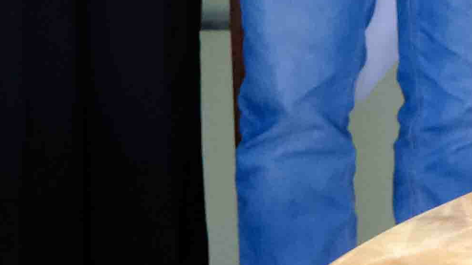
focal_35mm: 245
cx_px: 1265
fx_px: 3066
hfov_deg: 7.9
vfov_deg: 4.7
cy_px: -508
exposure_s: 1/70
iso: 3200
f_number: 4.5
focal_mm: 24.7
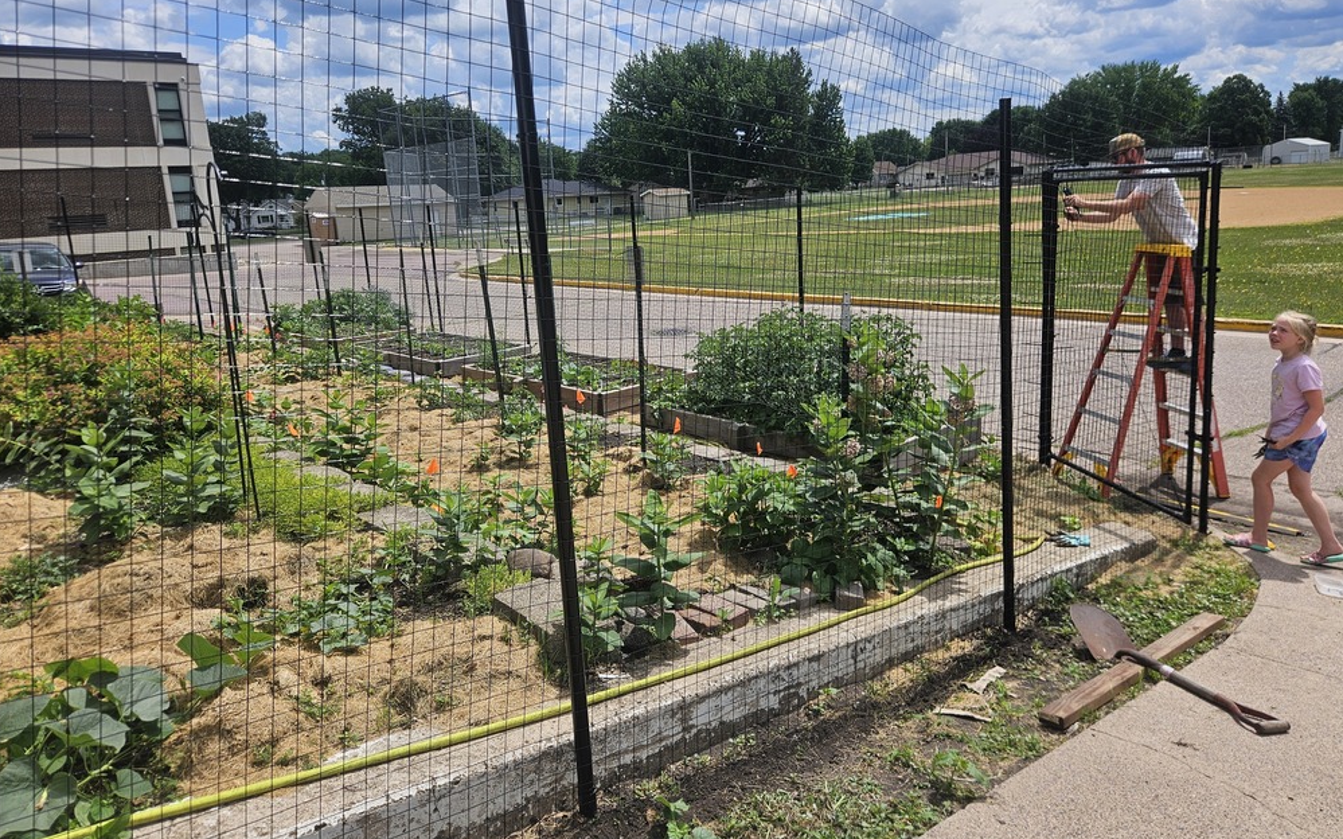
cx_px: 663
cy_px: 358
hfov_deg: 72.6
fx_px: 915
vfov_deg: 49.1
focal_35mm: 25
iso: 25
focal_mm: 5.4
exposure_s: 1/3034
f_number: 1.8
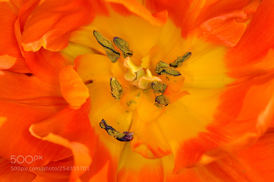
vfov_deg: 8.7
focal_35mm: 158
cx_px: 137
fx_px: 1196
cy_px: 91
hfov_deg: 13.1
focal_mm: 105
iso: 200
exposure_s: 1/250
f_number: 16
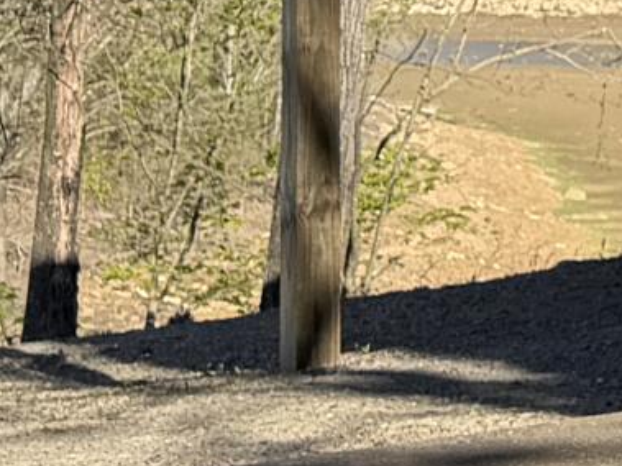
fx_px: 3413
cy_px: -330
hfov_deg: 8.5
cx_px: 1933
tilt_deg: +2.0
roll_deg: +0.9
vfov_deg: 7.6
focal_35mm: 190
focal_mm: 6.76
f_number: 1.78
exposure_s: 1/2299
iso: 80
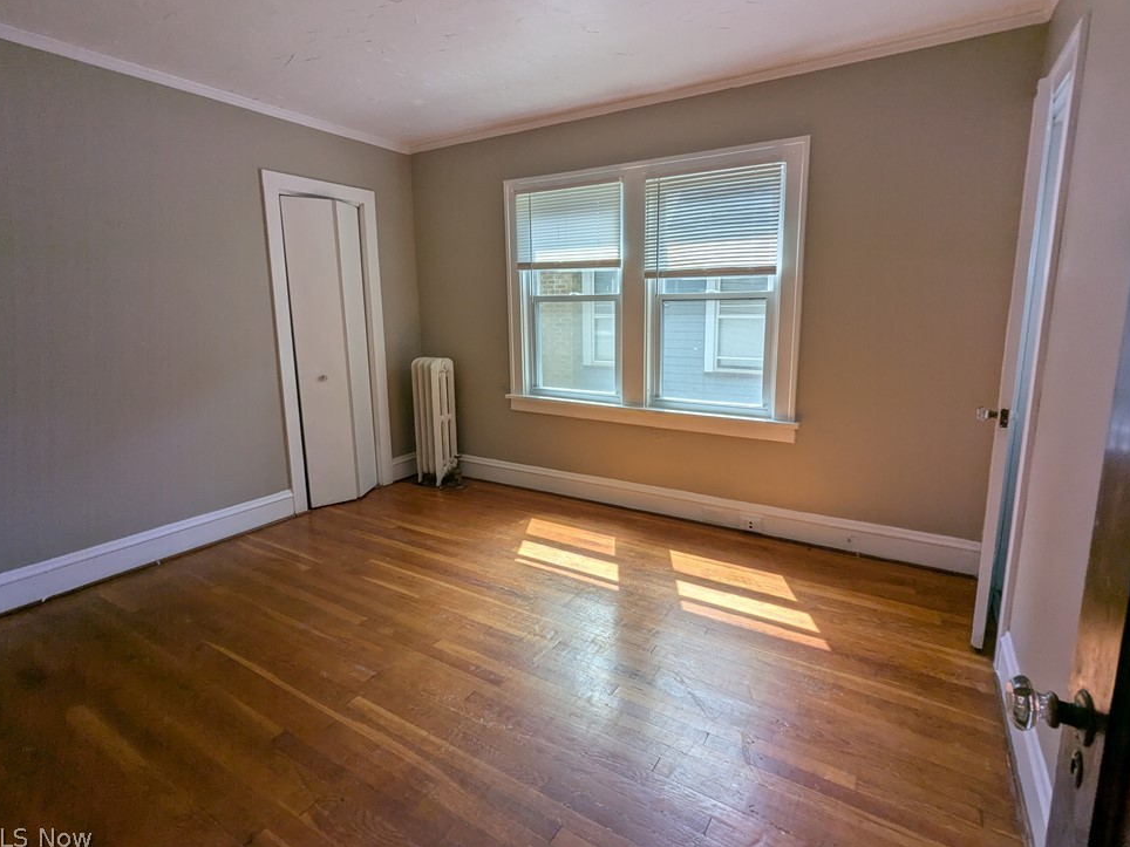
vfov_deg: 74.7
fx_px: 555
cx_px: 571
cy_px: 408
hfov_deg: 91.0
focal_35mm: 17
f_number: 2.2
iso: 83
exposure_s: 1/505
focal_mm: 2.35
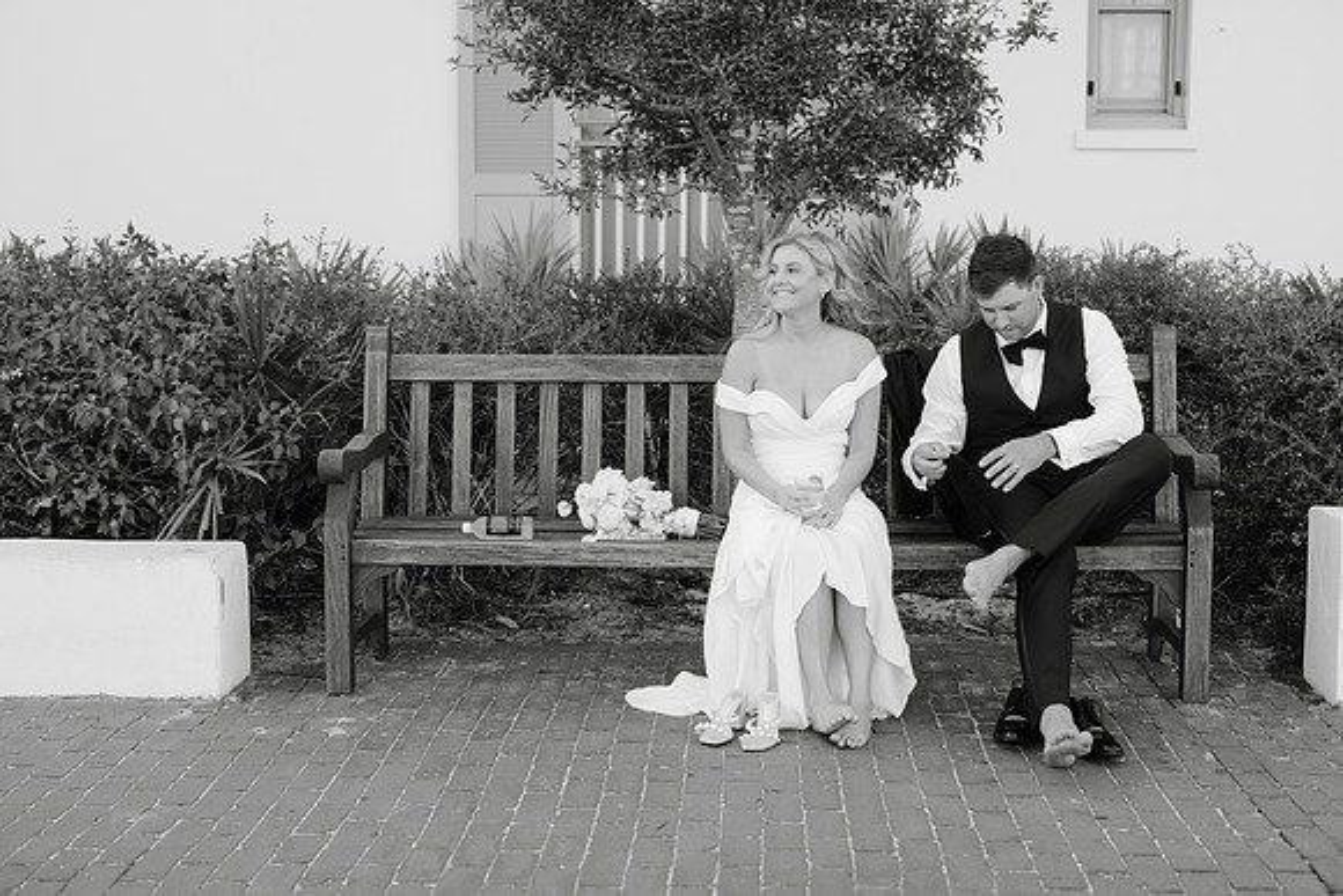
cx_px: 672
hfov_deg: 39.6
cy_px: 448
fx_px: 1866
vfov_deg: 27.0
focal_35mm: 50
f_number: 3.5
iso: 200
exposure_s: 1/250
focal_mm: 50
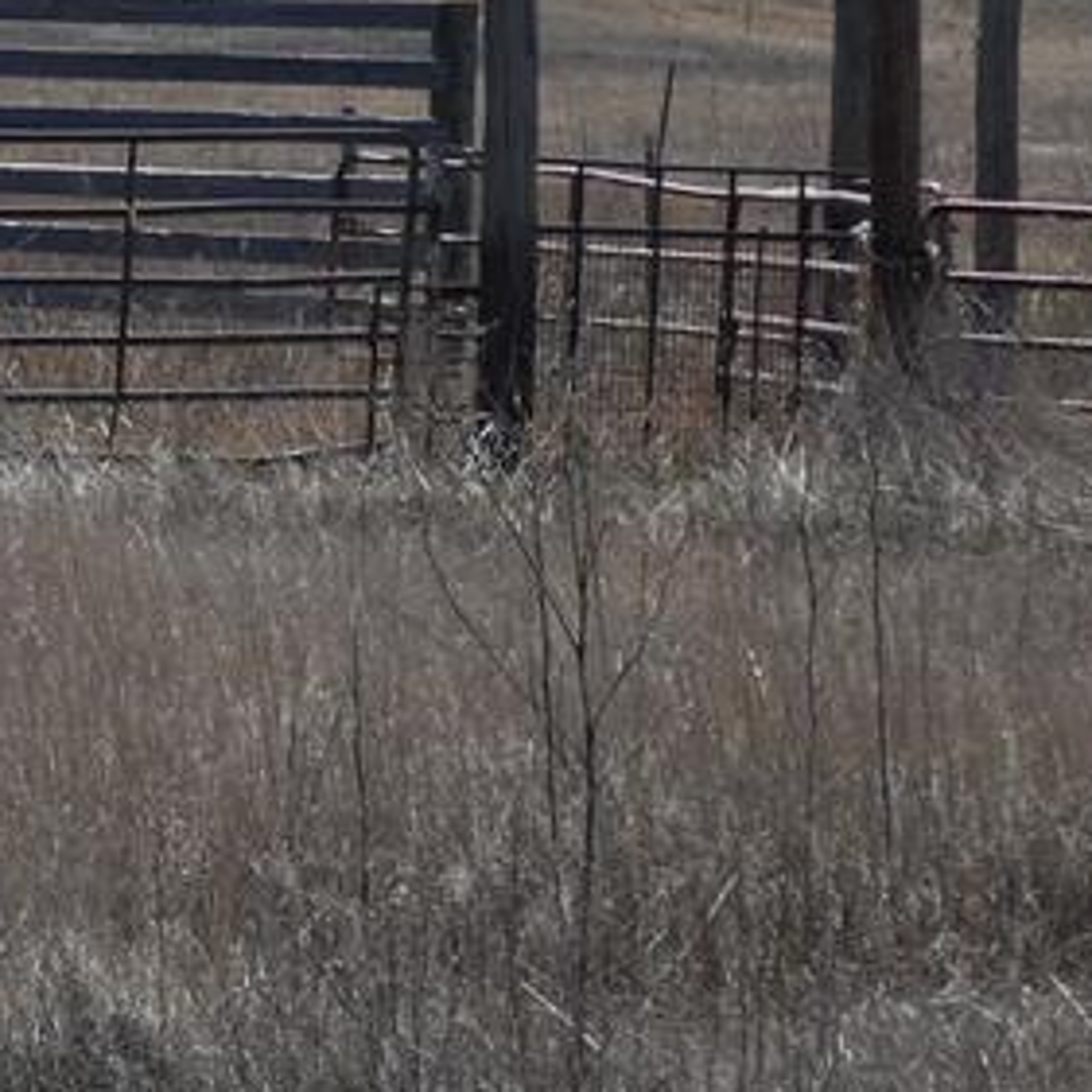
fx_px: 12170
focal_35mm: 341
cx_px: -781
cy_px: 52
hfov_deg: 5.1
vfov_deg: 5.1
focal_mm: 19
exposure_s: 1/500
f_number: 5.1
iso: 80
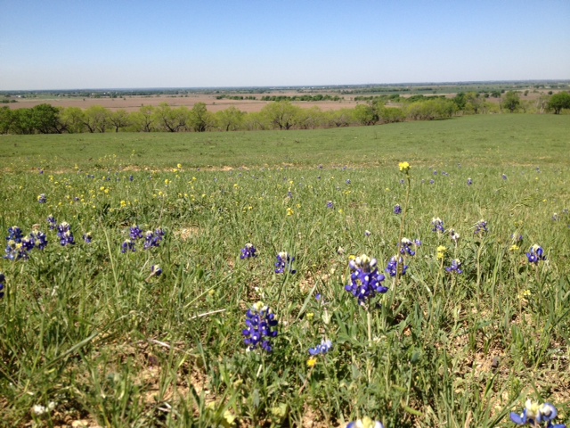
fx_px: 576
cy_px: 214
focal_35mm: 35
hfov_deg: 52.6
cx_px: 285
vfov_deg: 40.7
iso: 50
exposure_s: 1/1727
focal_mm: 4.28
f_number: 2.4
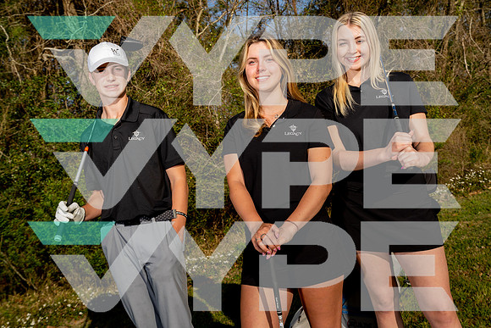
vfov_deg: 34.2
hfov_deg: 49.5
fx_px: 532
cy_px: 164
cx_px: 246
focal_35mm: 39
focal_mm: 39
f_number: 8
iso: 100
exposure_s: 1/250
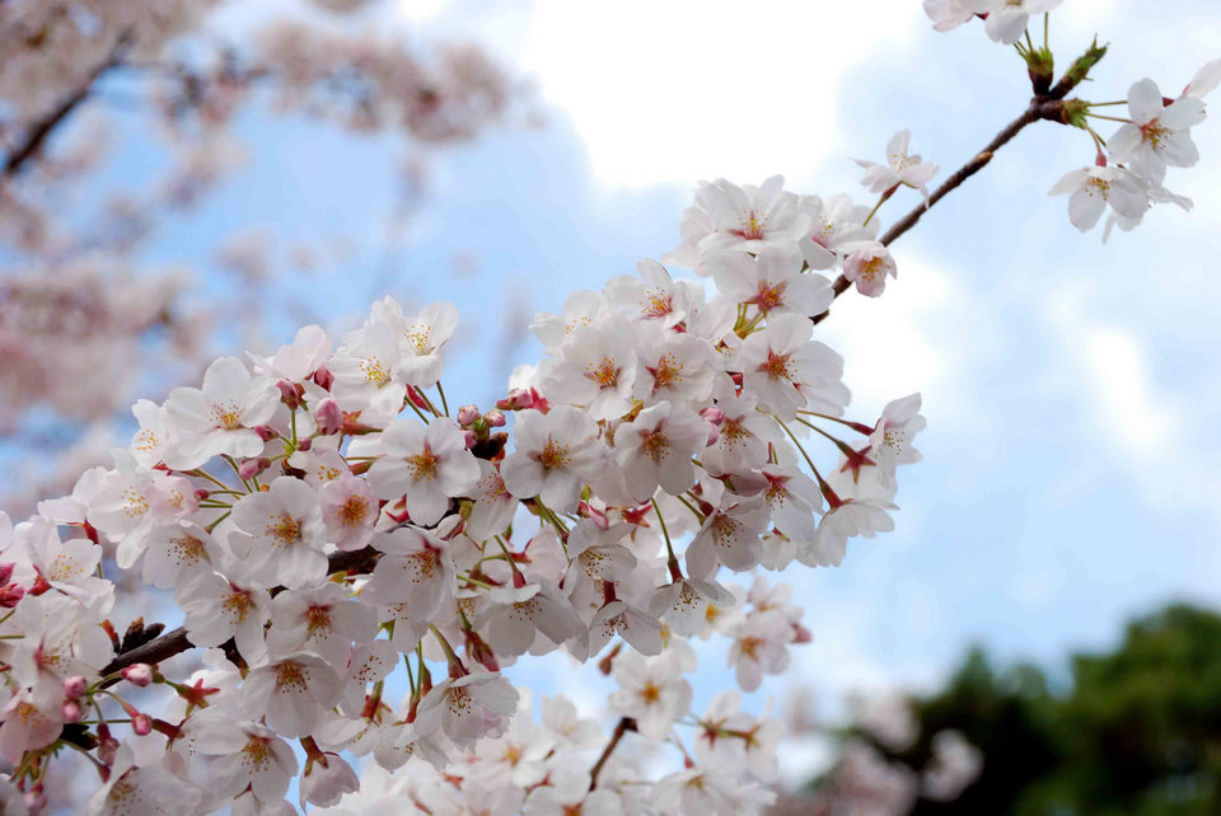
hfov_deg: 24.6
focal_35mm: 82
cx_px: 610
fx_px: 2801
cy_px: 408
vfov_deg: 16.6
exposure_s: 1/160
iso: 100
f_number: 8
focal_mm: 55
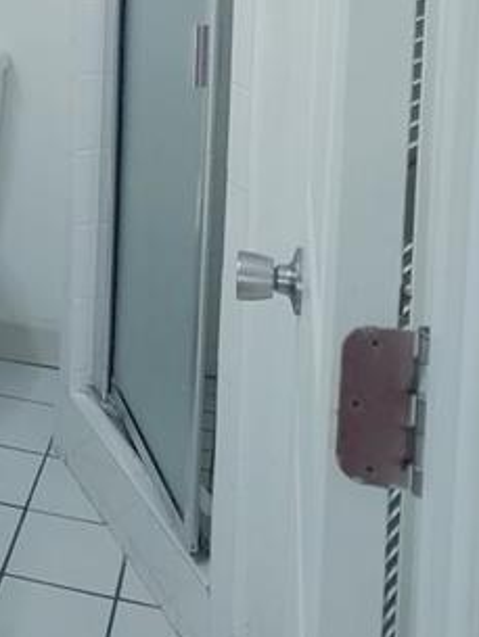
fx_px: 1162
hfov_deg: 21.9
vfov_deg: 27.2
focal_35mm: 63
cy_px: -119
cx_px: -69
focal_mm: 4.23
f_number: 1.5
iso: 100
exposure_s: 1/120
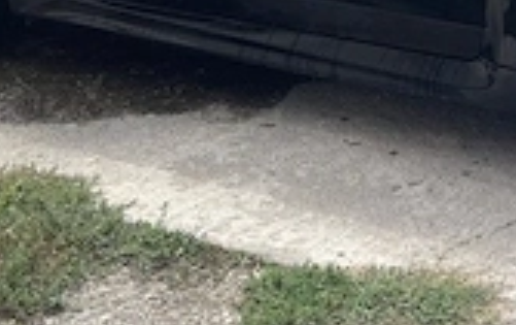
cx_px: 559
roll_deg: +2.0
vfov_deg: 12.9
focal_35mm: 95
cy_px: -210
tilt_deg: -8.2
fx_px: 1338
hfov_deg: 20.8
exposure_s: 1/894
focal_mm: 5.1
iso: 32
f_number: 1.6
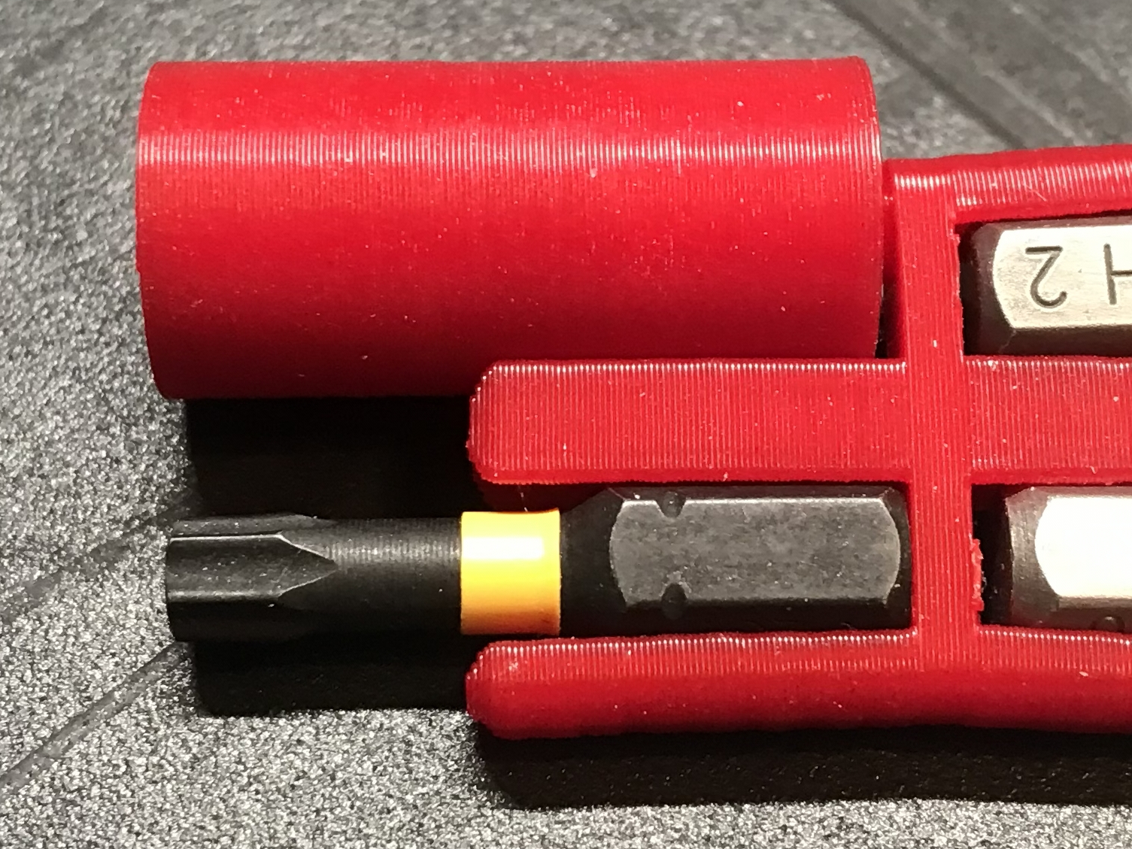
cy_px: 392
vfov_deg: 19.6
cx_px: 606
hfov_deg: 26.0
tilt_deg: -60.7
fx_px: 2453
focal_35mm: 75
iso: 40
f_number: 1.8
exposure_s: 1/15
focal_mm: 3.99
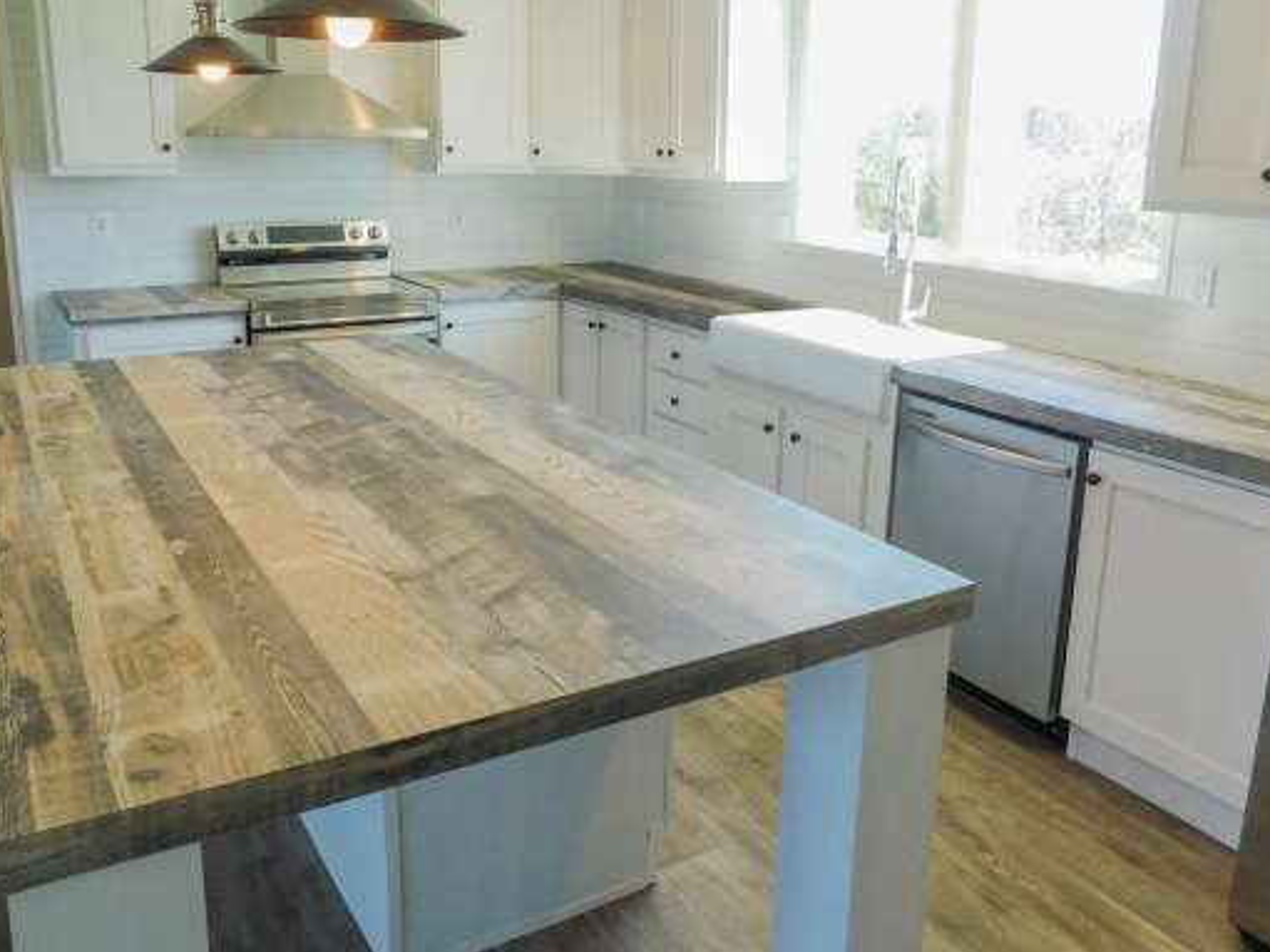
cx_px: 618
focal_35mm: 30
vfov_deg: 46.5
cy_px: 380
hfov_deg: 60.0
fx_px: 1100
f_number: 3
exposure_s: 1/100
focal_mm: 4
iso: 125
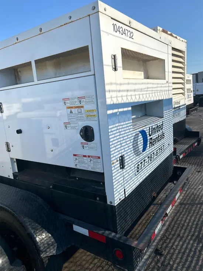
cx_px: 102
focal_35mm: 26
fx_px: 203
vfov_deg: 67.3
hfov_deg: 53.1
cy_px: 136
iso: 50
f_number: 1.5
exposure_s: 1/3356
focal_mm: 5.7
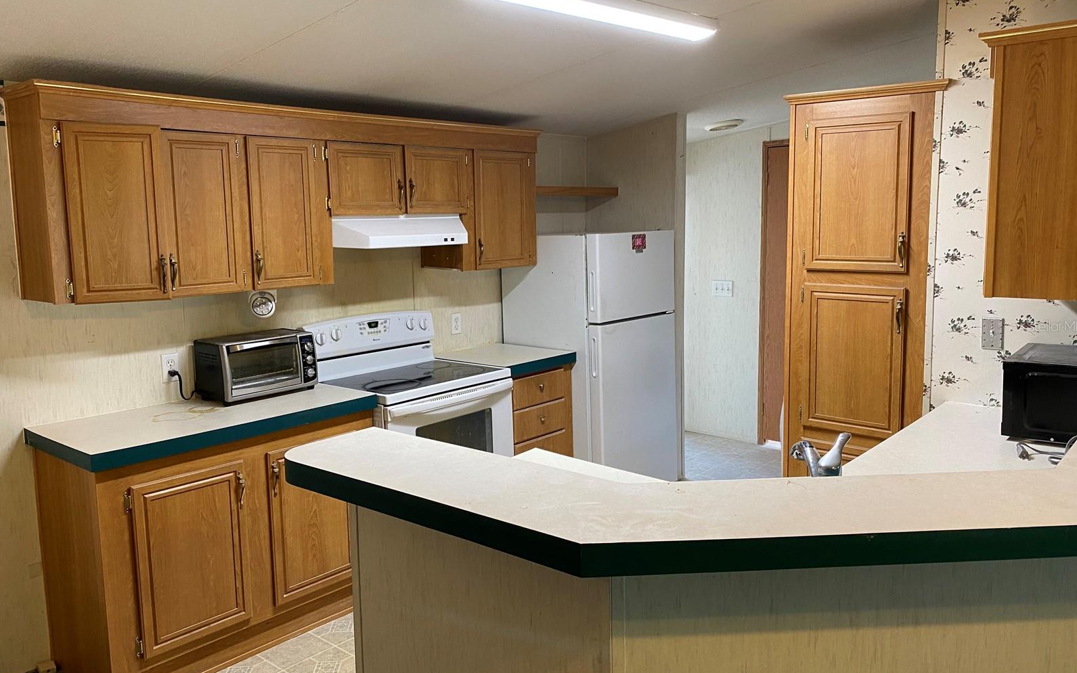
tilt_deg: -8.2
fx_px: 822
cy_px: 326
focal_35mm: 28
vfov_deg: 44.5
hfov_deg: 66.5
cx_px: 544
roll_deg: +0.5
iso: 100
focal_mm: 4.25
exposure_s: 1/60
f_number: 1.8
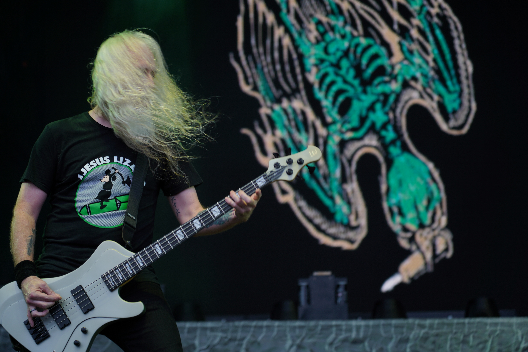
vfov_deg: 13.0
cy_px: 176
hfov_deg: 19.5
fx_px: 1540
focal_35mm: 105
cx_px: 264
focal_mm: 105
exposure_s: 1/125
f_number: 4
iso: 160
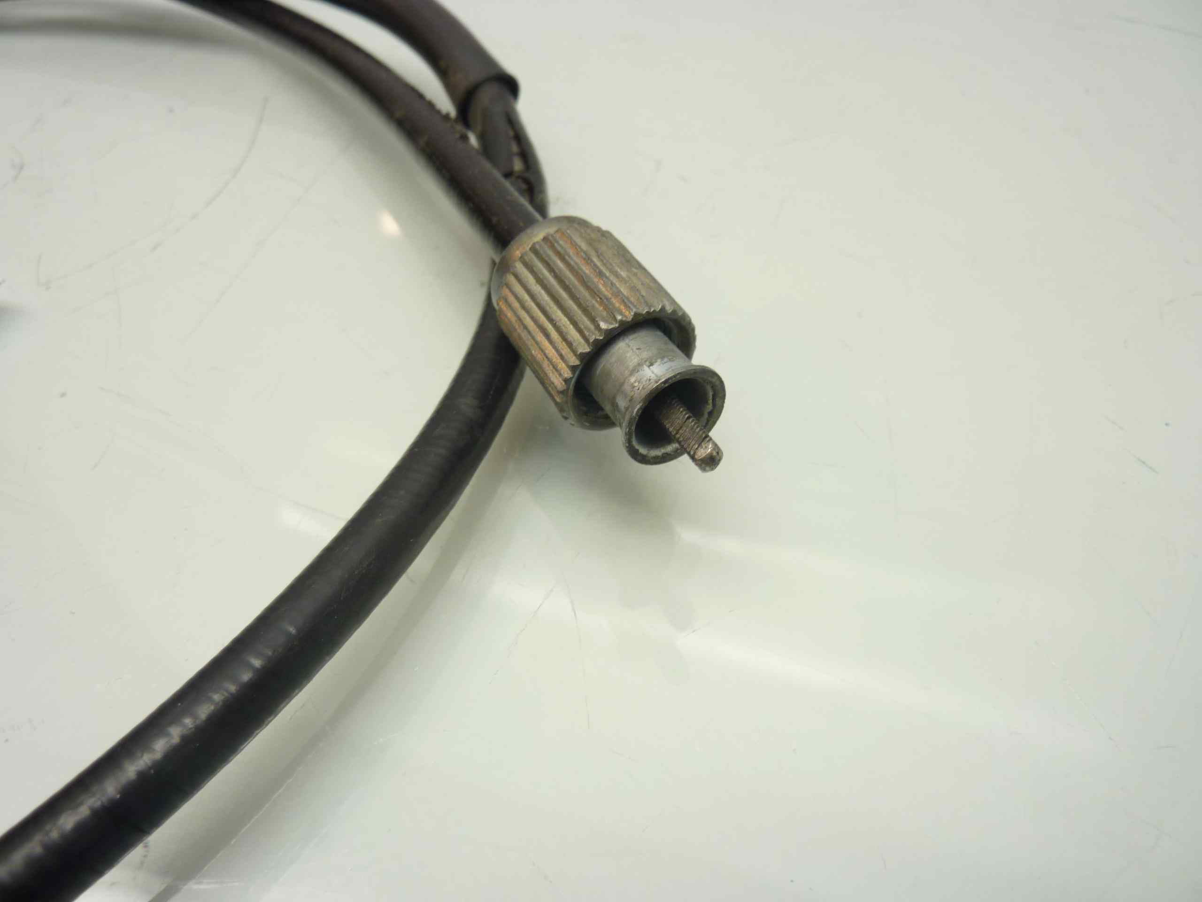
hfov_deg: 69.4
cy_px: 451
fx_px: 868
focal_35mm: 25
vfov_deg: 54.9
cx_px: 601
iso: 80
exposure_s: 1/15
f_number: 3.3
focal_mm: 4.1
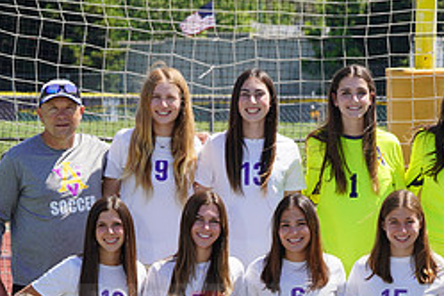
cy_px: 307
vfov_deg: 3.8
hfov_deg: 5.8
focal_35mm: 358
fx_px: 4415
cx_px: 367
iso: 200
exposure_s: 1/250
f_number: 11
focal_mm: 154
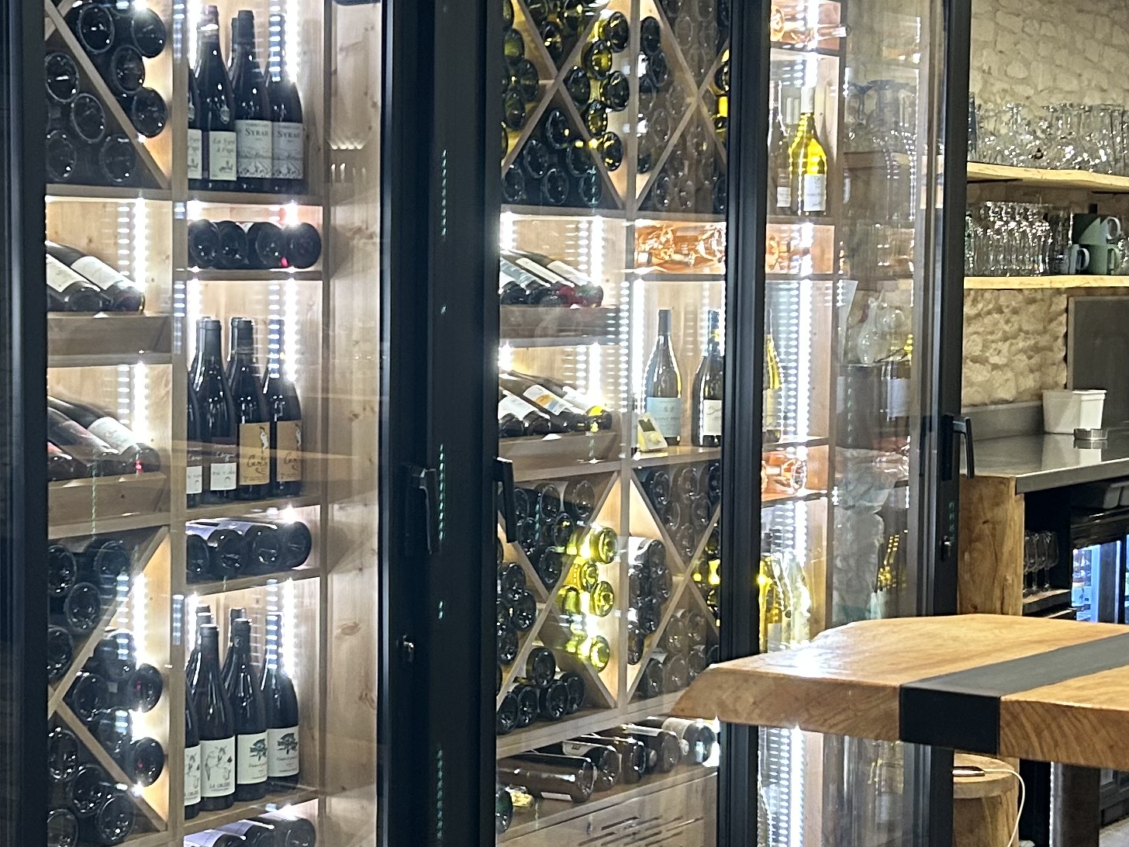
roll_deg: +0.4
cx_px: 396
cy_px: 430
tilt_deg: -3.7
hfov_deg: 26.9
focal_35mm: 72
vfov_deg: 20.4
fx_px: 2348
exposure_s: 1/50
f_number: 1.5
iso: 250
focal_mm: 5.7
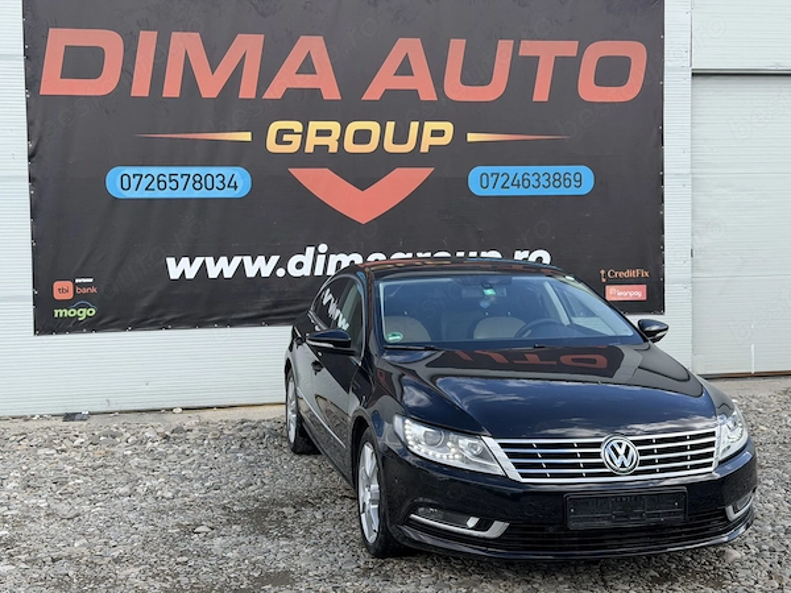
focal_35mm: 48
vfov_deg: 30.3
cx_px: 396
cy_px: 296
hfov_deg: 39.7
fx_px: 1097
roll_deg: +1.4
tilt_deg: -1.9
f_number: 1.78
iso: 80
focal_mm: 6.76
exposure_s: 1/1715
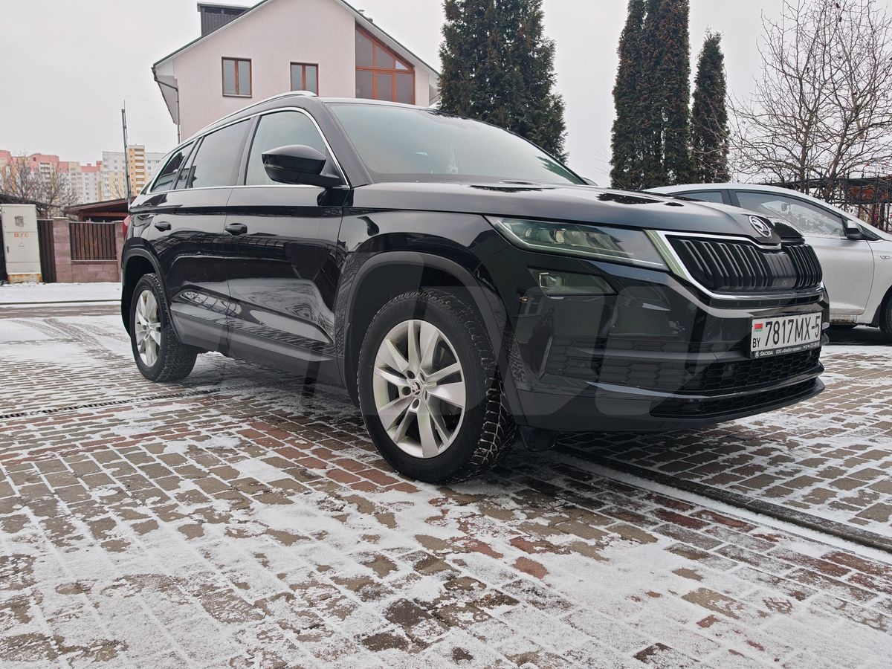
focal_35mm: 27
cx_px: 446
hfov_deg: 65.3
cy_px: 334
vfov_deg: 51.4
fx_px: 696
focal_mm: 6.83
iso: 64
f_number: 2
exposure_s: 1/100
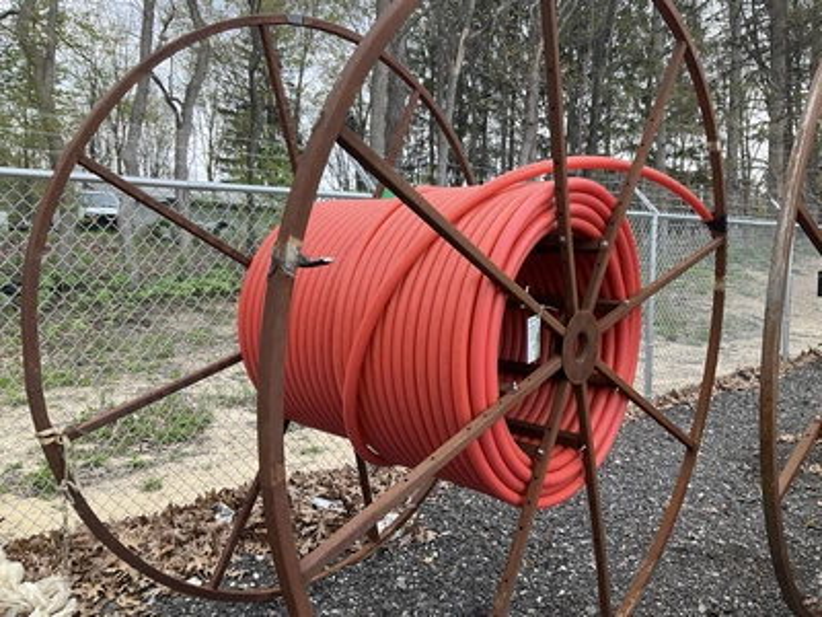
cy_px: 308
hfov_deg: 61.7
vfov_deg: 48.2
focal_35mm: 29
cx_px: 411
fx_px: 689
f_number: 1.8
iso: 25
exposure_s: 1/279
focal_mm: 3
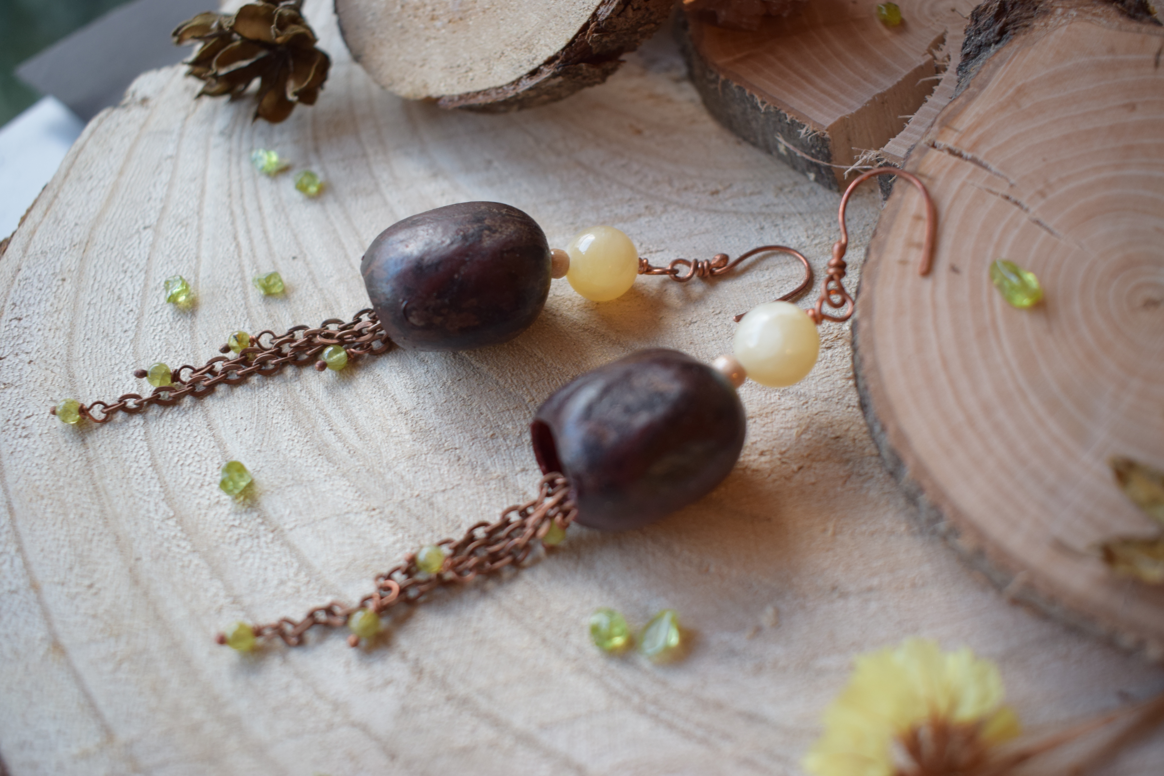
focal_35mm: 36
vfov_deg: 36.9
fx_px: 1164
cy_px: 388
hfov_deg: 53.1
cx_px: 582
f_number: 4
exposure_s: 1/60
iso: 560
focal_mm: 24
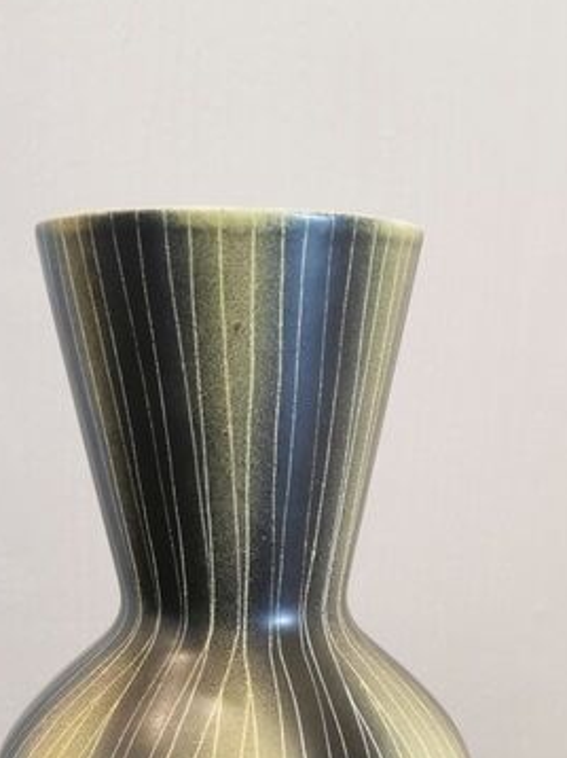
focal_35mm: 58
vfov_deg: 30.5
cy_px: 783
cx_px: 311
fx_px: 1268
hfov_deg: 25.2
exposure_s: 1/50
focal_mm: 5.58
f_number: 1.8
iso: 160
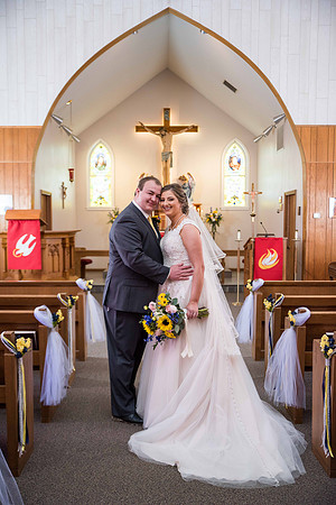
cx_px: 168
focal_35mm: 38
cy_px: 252
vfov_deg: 50.7
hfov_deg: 35.1
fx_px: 532
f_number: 2.8
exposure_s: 1/200
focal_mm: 38
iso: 400
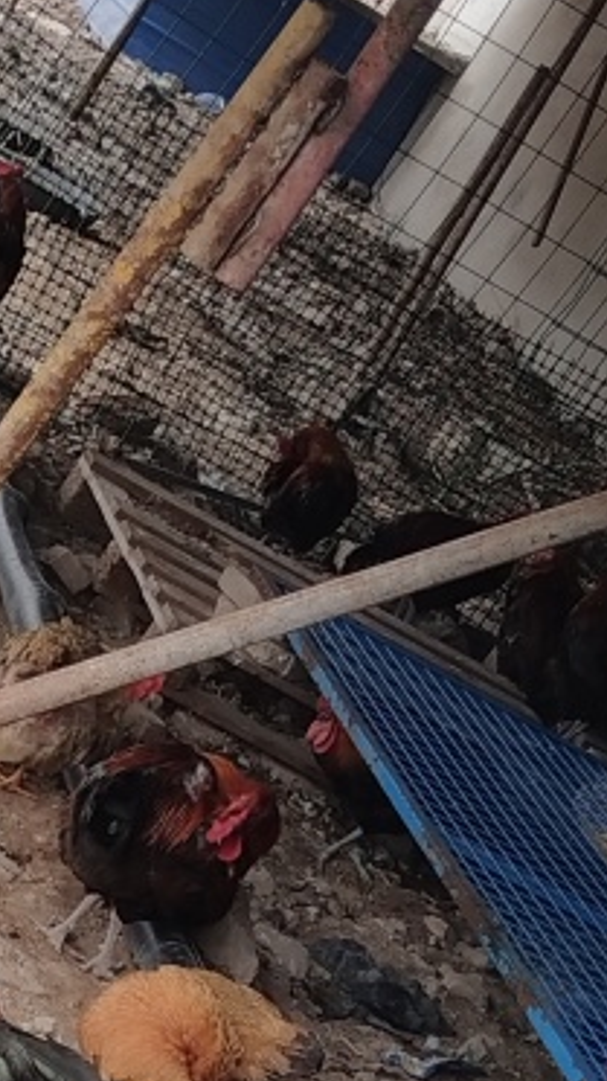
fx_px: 2950
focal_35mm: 103
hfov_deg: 11.3
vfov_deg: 20.6
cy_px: 763
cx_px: -256
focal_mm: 4.95
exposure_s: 1/100
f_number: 1.9
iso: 360
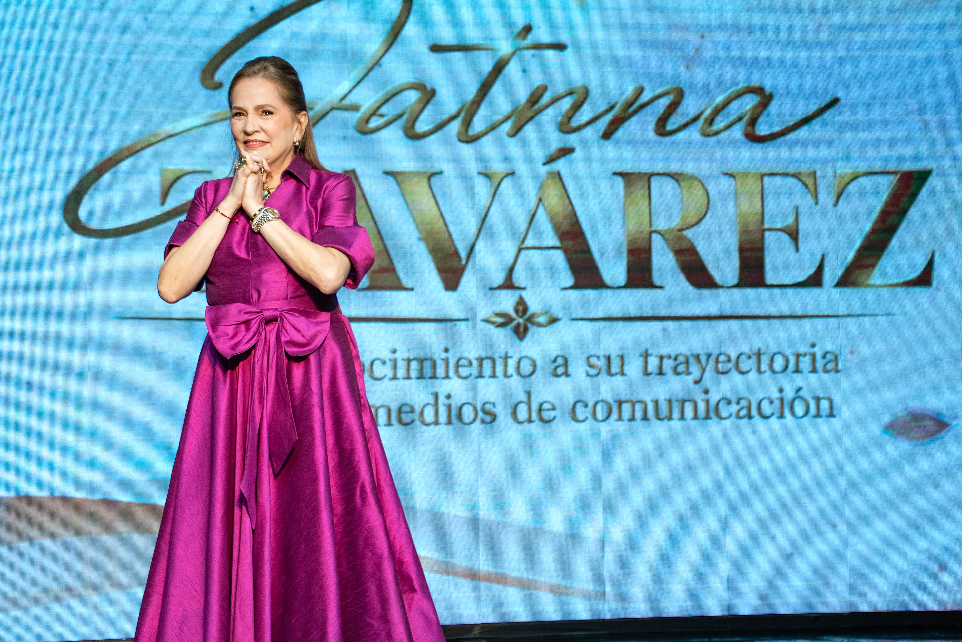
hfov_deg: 30.9
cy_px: 336
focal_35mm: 65
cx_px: 434
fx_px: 1738
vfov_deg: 20.9
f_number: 4
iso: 1000
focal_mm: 56
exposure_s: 1/125
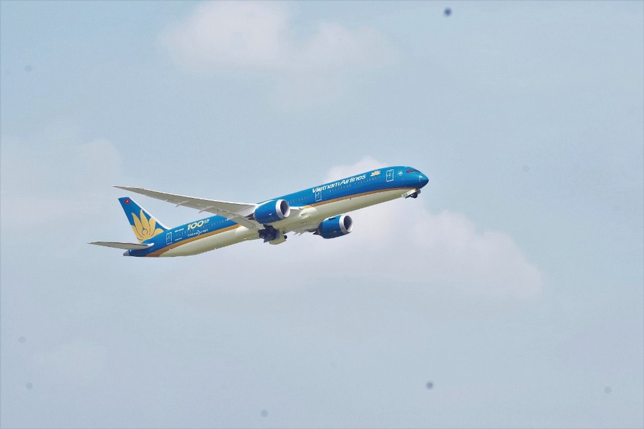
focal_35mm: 188
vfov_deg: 7.3
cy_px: 214
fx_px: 3363
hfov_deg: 10.9
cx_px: 322
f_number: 11
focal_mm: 123
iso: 200
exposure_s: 1/500
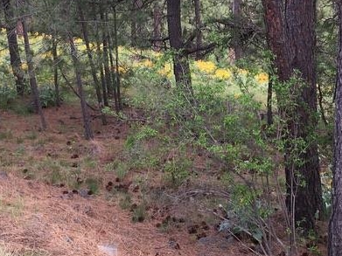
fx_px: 751
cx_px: 262
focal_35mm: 76
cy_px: 59
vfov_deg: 19.2
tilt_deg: -14.6
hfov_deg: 25.3
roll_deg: +3.2
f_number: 2.2
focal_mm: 4.15
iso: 25
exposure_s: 1/222
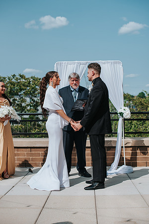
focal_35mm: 50
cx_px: 74
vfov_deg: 39.6
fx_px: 310
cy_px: 112
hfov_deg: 27.0
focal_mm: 50
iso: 100
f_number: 3.2
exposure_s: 1/2000
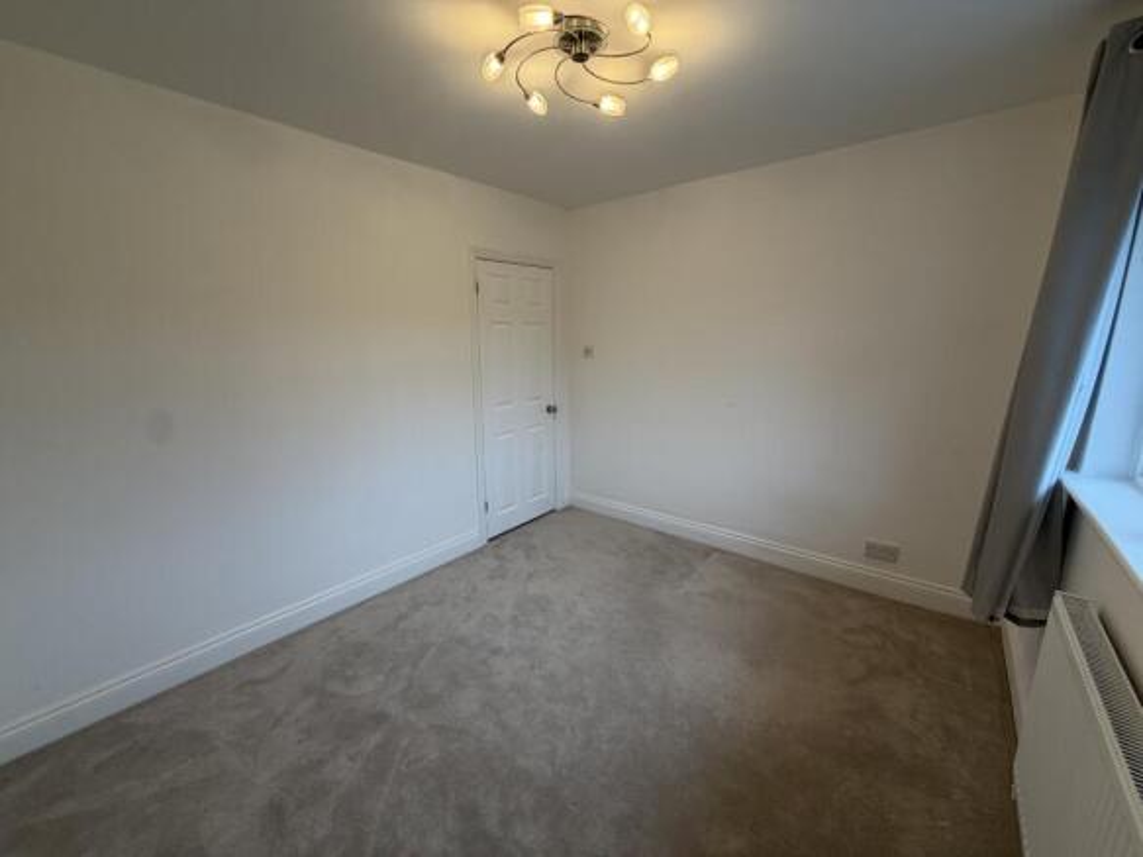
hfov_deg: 102.1
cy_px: 428
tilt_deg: -12.9
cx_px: 572
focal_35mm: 14
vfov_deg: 85.7
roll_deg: +0.3
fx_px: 462
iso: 125
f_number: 2.2
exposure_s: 1/100
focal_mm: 2.22
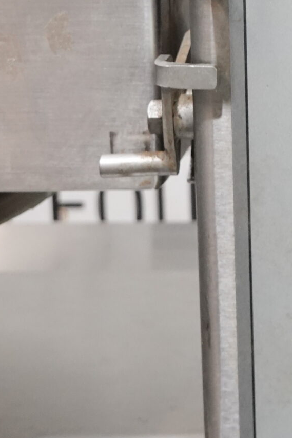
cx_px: 400
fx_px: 1094
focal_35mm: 90
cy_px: 26
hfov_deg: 14.4
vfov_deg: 22.0
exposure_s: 1/30
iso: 800
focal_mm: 11.29
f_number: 3.2
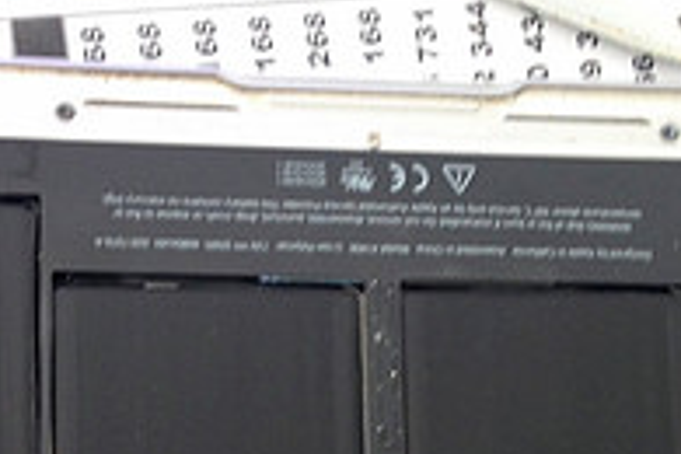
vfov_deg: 12.8
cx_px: 332
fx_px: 1929
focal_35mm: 102
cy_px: 648
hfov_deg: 20.0
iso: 50
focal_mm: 4.12
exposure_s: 1/20
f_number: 2.4
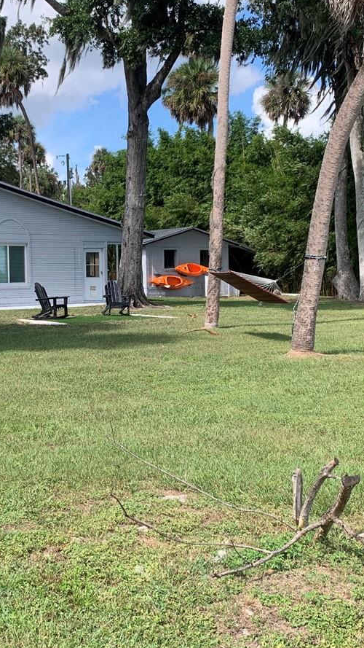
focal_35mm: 51
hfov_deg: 23.3
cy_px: 300
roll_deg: +2.3
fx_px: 875
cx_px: 106
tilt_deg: -0.7
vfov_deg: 40.6
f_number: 1.8
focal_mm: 4.25
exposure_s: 1/1032
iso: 25
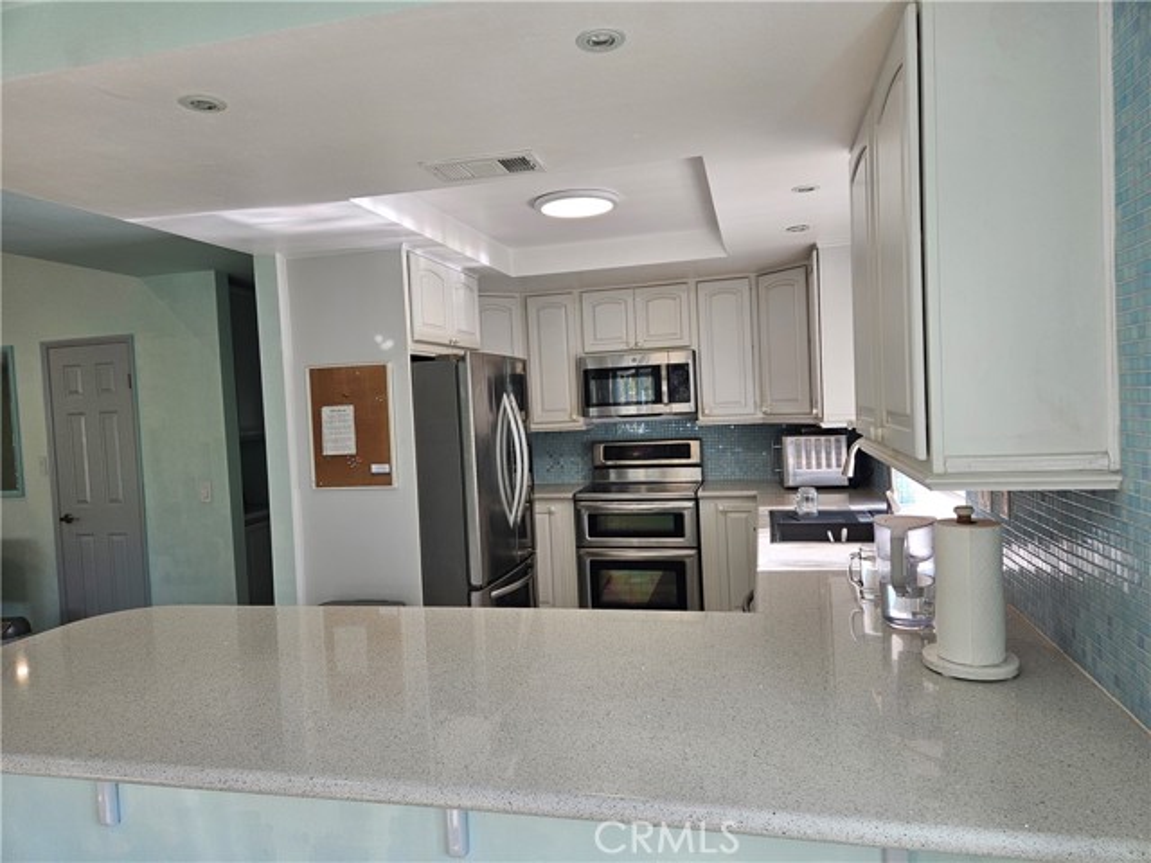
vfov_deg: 58.9
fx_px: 765
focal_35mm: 23
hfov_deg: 73.9
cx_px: 576
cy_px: 432
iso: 50
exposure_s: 1/120
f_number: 1.8
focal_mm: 5.4
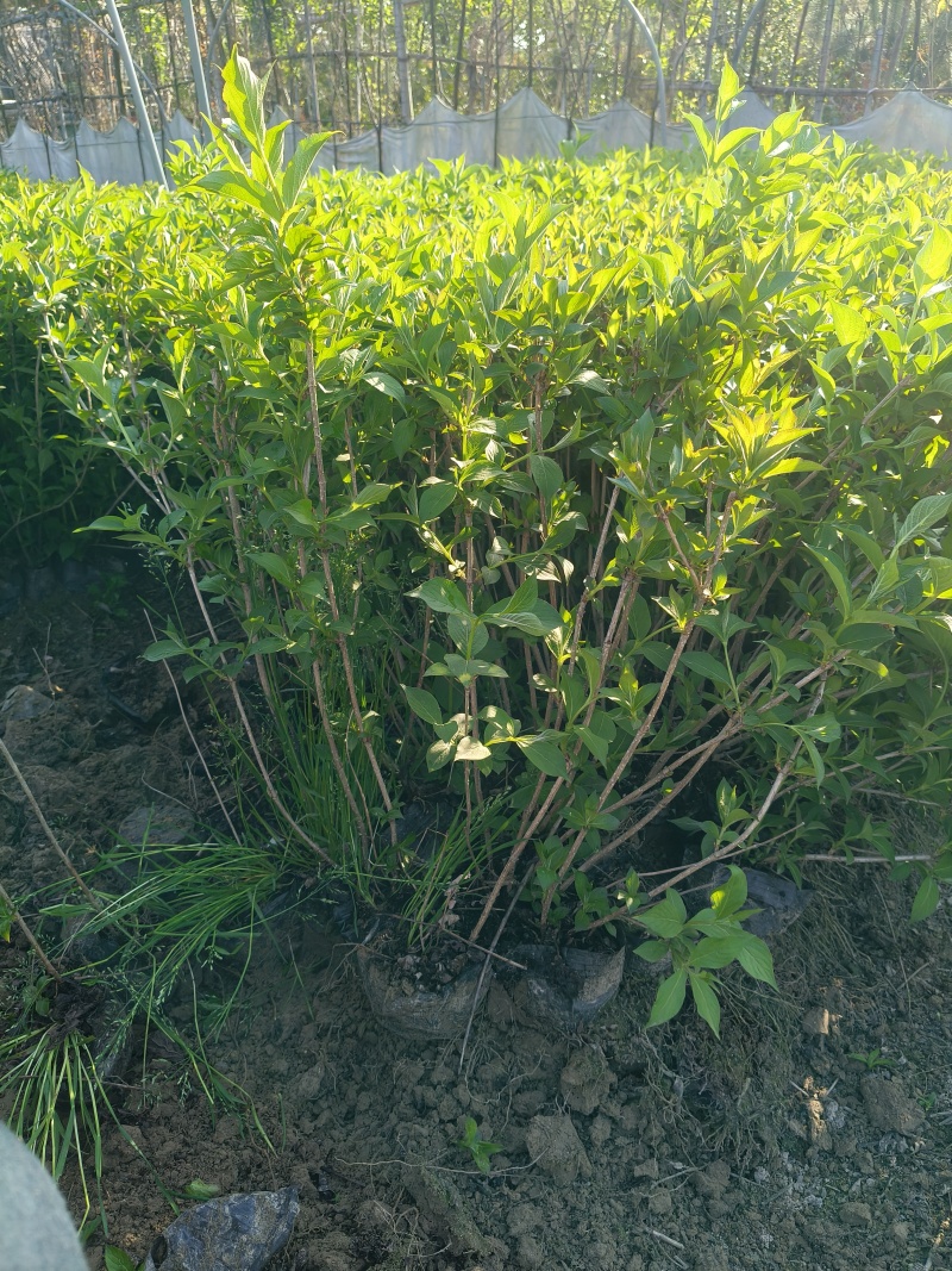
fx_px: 954
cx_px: 476
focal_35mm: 26
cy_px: 636
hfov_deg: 53.1
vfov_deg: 67.3
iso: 80
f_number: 1.8
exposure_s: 1/779
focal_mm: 4.84
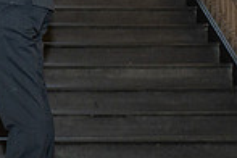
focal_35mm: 180
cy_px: 27
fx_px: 1185
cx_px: -95
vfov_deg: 7.6
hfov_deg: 11.1
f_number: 3.5
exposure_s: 1/200
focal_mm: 35
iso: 1000
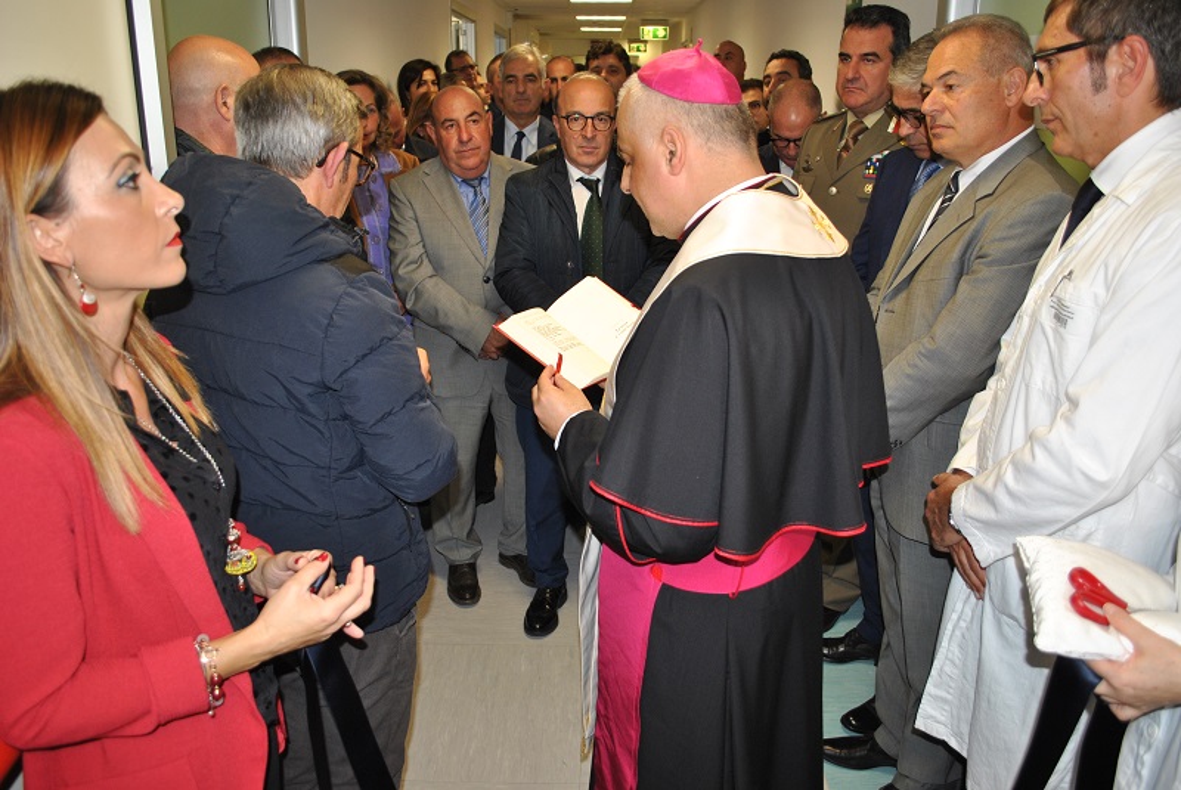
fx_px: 887
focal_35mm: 27
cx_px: 590
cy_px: 395
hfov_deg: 67.3
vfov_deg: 48.0
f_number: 3.5
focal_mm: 18
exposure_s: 1/60
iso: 200
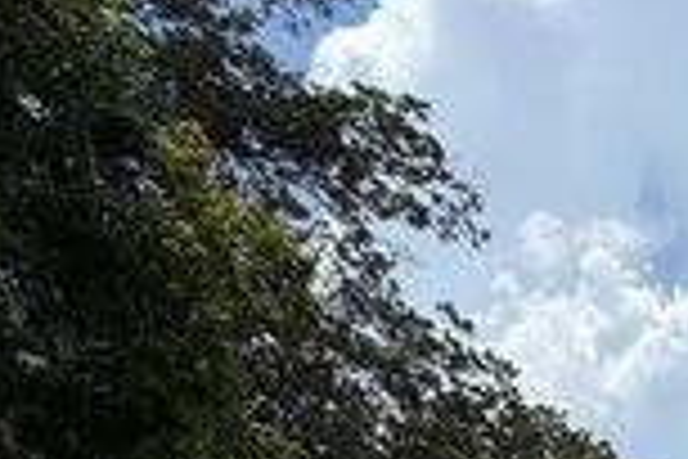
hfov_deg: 23.8
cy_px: 778
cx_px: 1102
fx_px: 1166
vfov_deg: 18.4
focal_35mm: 61
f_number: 2.2
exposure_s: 1/1464
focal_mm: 2.22
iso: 20
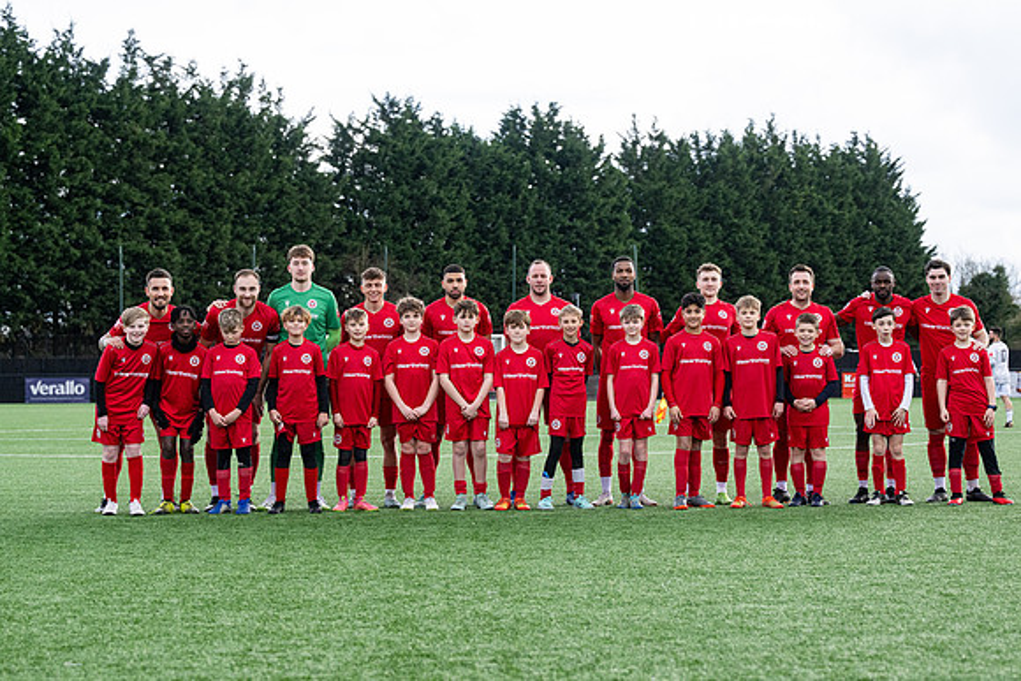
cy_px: 361
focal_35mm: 80
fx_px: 2271
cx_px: 530
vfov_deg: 17.1
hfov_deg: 25.3
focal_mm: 70
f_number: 4
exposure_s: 1/2000
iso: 800
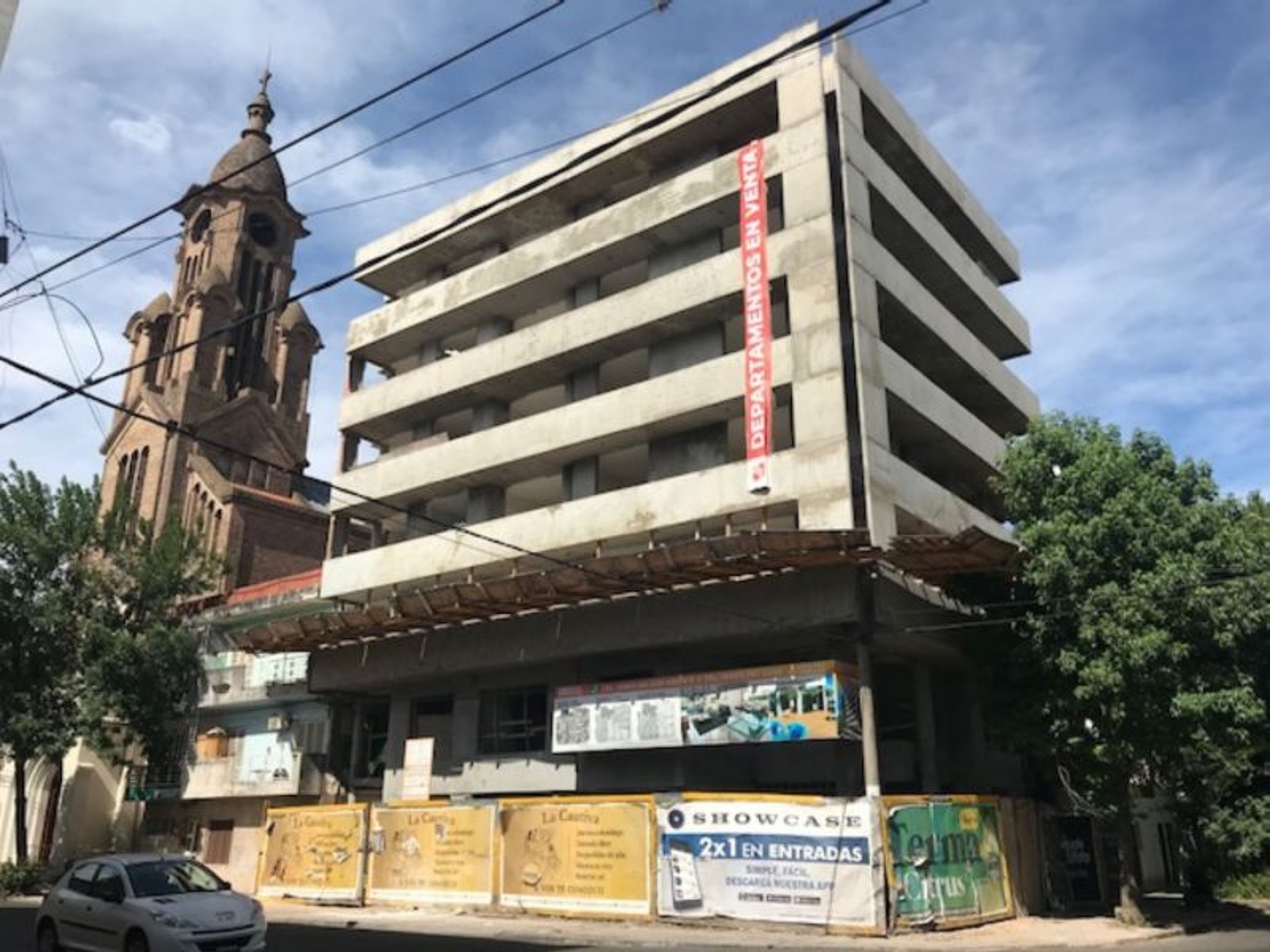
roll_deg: -0.6
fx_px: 1027
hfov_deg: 63.4
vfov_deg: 49.7
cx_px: 635
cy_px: 476
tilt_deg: +20.4
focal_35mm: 28
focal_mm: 3.99
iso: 20
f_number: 1.8
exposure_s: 1/3300
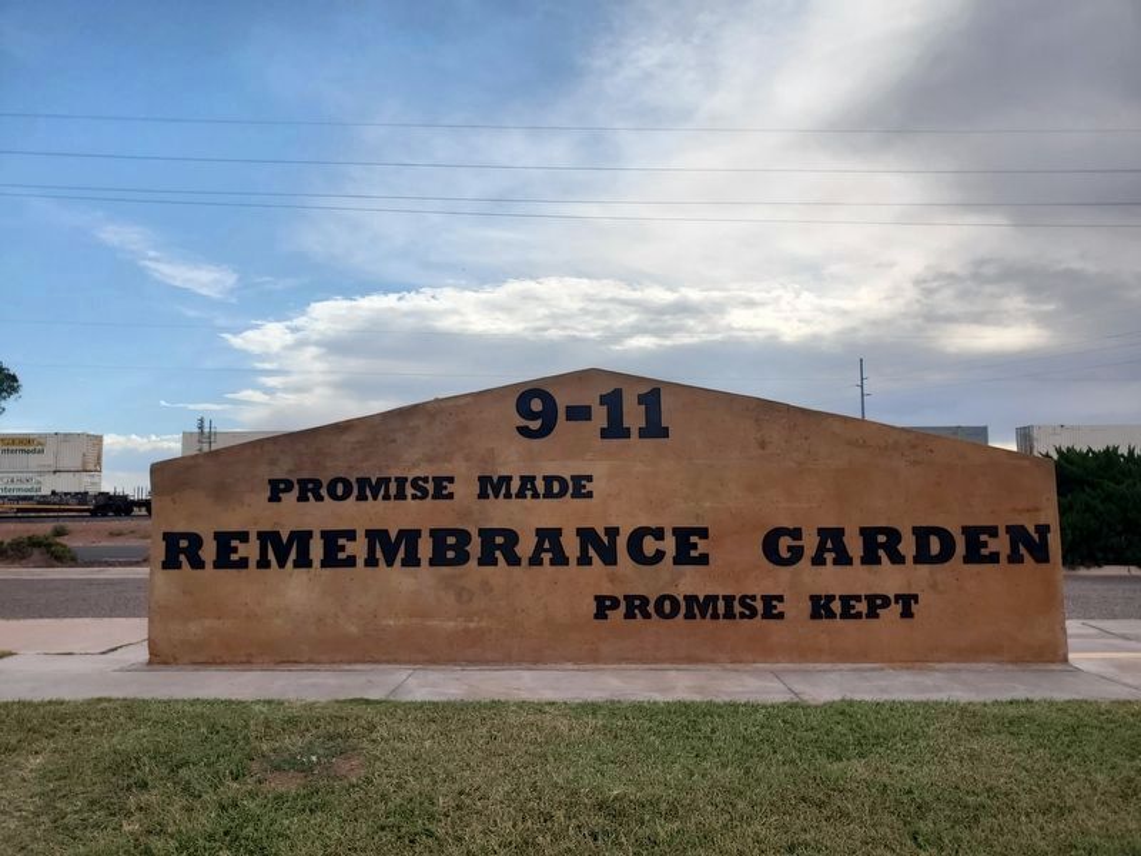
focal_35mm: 26
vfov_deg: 53.1
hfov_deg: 67.3
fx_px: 857
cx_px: 570
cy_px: 428
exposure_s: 1/1273
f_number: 2.4
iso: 50
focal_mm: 4.3
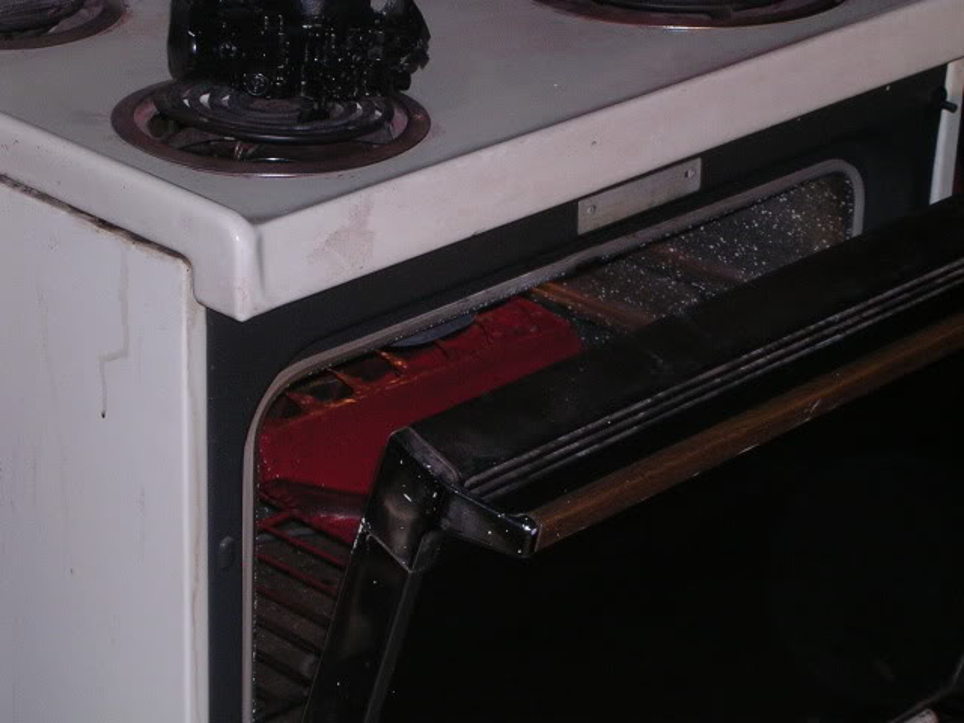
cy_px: 362
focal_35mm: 115
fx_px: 3203
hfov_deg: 17.1
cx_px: 482
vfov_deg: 12.9
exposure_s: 1/60.1
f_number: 4.9
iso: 322
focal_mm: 17.4
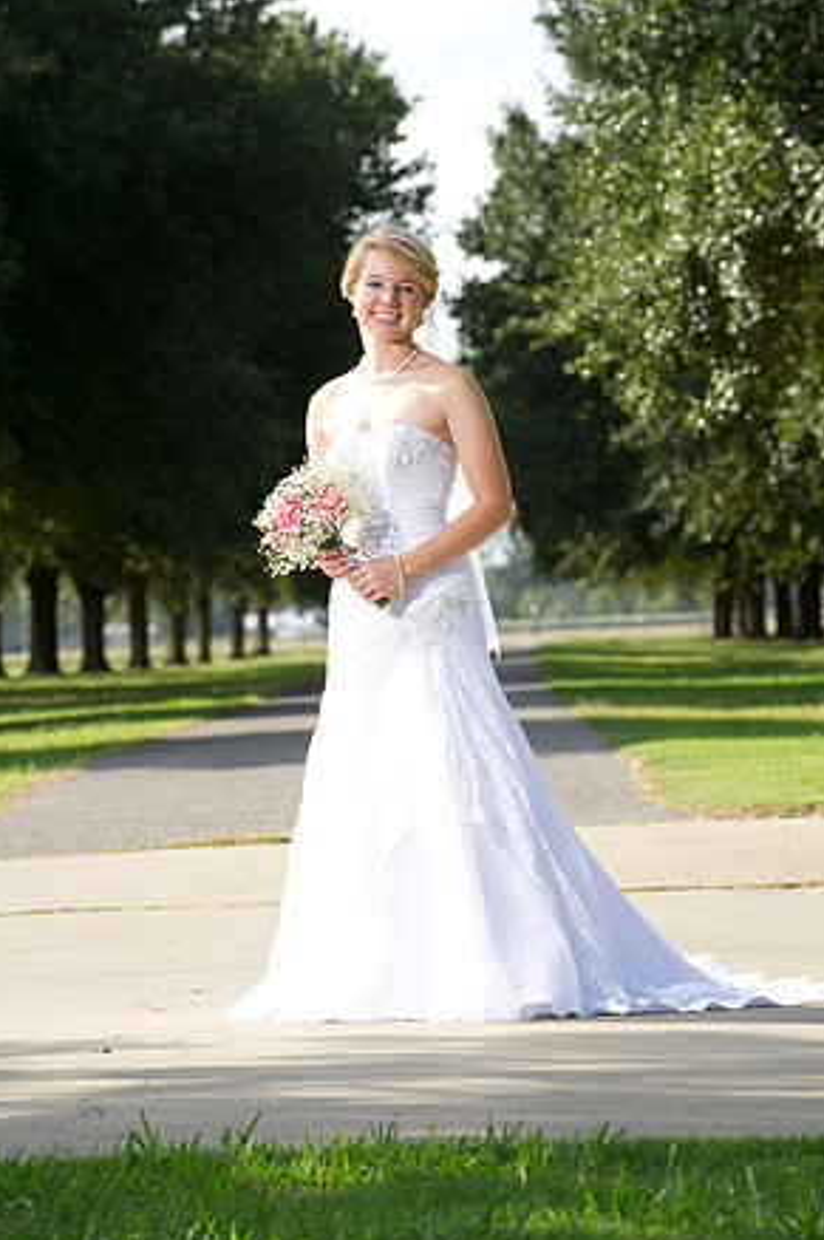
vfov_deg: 11.4
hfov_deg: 7.6
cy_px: 626
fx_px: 6194
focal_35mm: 180
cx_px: 409
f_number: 7.1
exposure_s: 1/250
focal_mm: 175
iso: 250
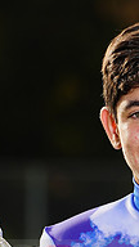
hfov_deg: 1.4
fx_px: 5832
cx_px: 184
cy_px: 257
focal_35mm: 890
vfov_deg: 2.4
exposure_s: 1/200
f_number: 7.1
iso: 100
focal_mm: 282
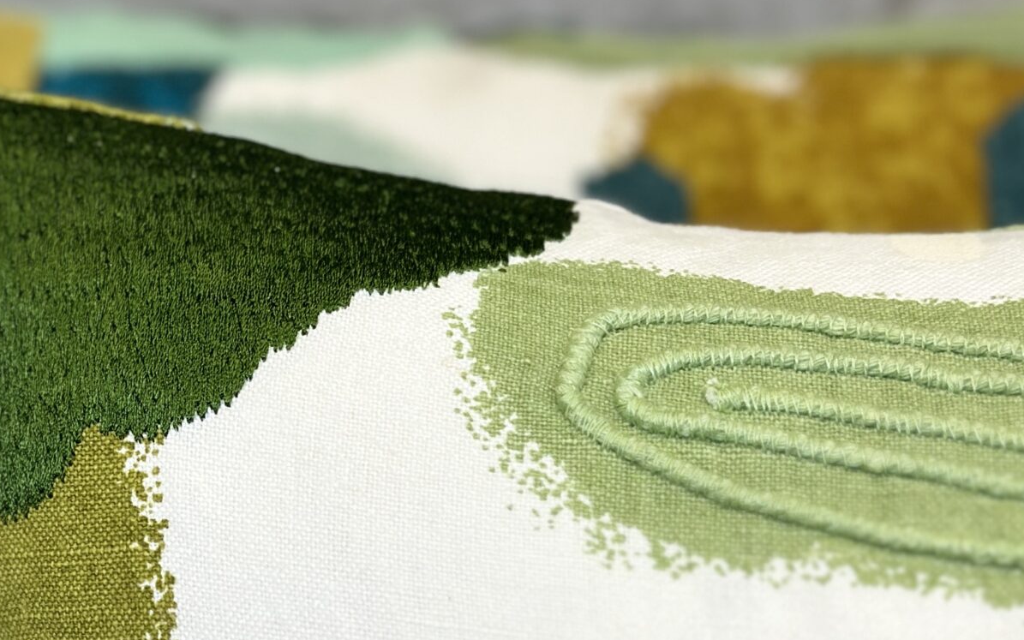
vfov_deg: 11.8
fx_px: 3042
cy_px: 693
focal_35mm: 109
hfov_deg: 19.0
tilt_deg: -17.6
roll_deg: +0.1
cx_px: 240
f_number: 1.78
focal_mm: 6.86
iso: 80
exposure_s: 1/198
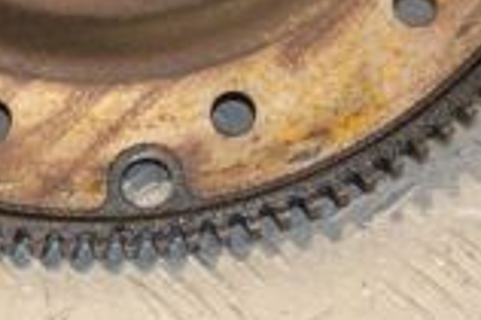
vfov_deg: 6.5
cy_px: -235
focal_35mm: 207
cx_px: 119
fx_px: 2763
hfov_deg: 9.9
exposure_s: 1/200
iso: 800
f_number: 9
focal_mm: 34
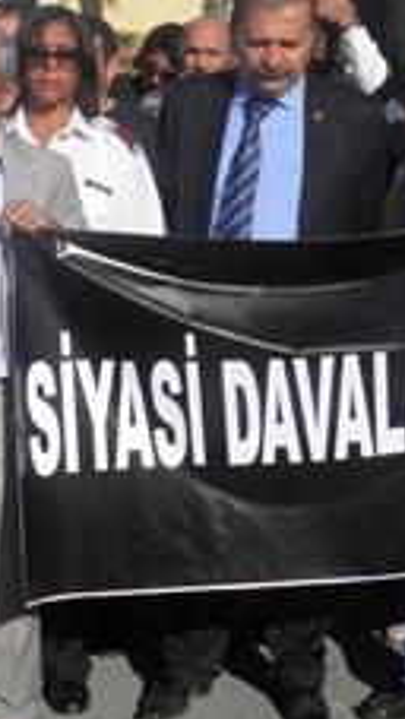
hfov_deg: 14.0
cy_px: 352
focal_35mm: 86
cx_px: 82
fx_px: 1639
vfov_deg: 24.7
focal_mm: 4.9
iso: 50
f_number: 5.7
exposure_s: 1/500
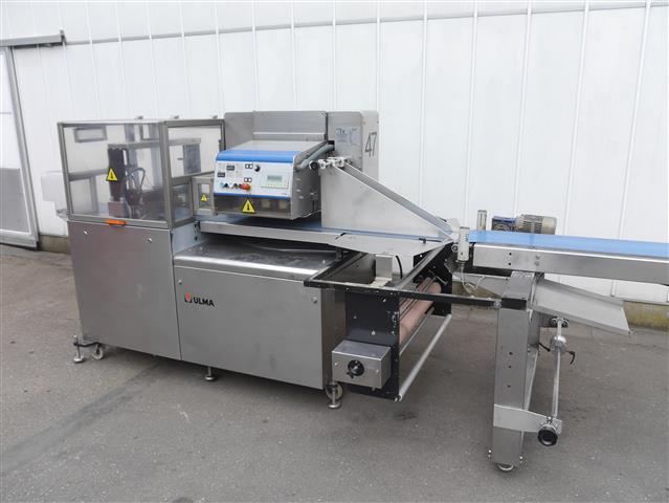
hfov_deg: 63.4
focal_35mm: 28
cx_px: 334
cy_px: 252
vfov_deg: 49.8
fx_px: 541
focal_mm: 14
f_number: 5.6
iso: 160
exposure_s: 1/200
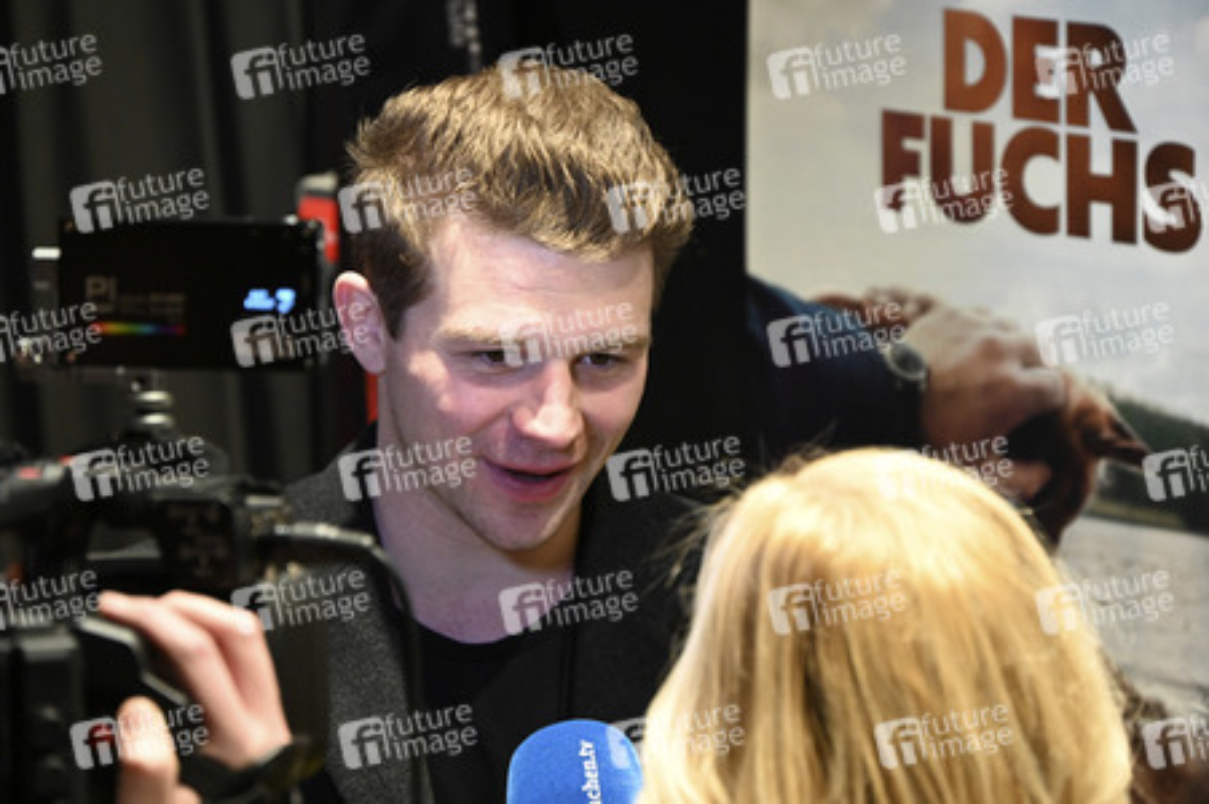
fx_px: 5537
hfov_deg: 12.5
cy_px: 402
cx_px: 604
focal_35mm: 165
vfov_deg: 8.3
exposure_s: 1/80
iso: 4000
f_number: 6.3
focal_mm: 165
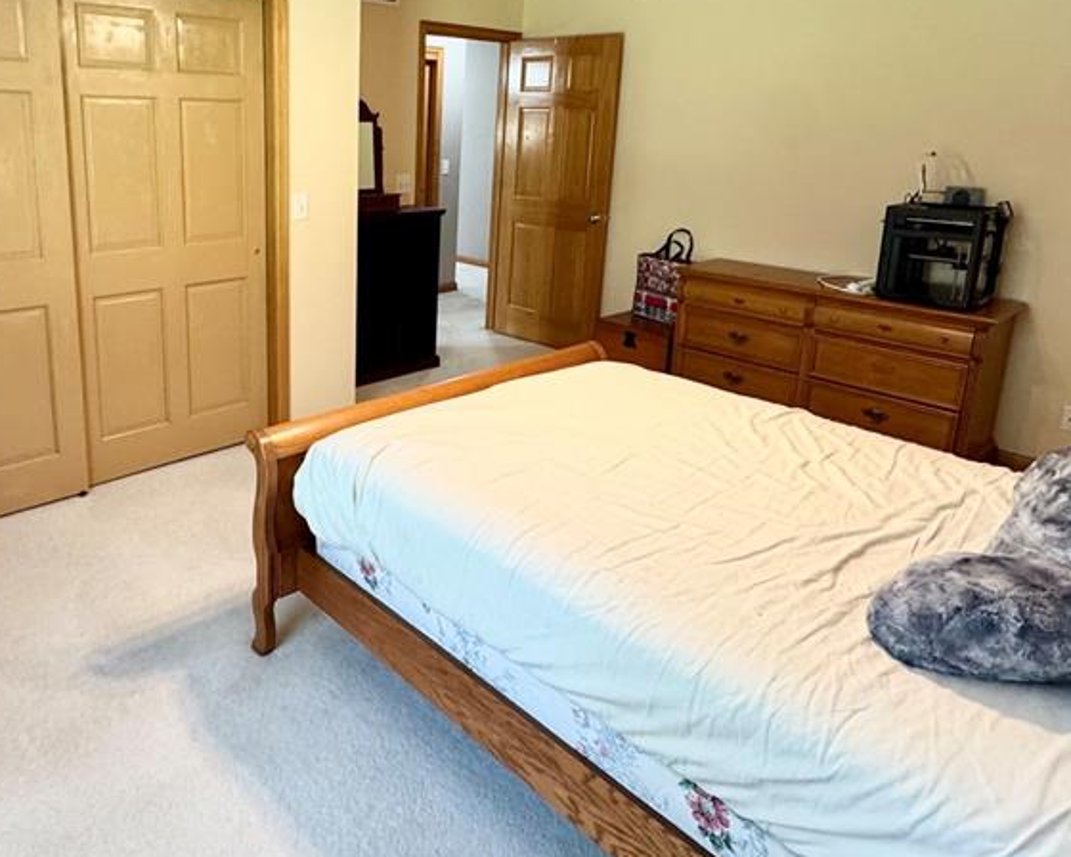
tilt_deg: -12.3
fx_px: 792
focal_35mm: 25
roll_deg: -1.2
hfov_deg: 66.5
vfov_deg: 55.7
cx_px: 371
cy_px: 293
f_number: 2.2
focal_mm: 2.22
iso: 250
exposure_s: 1/60
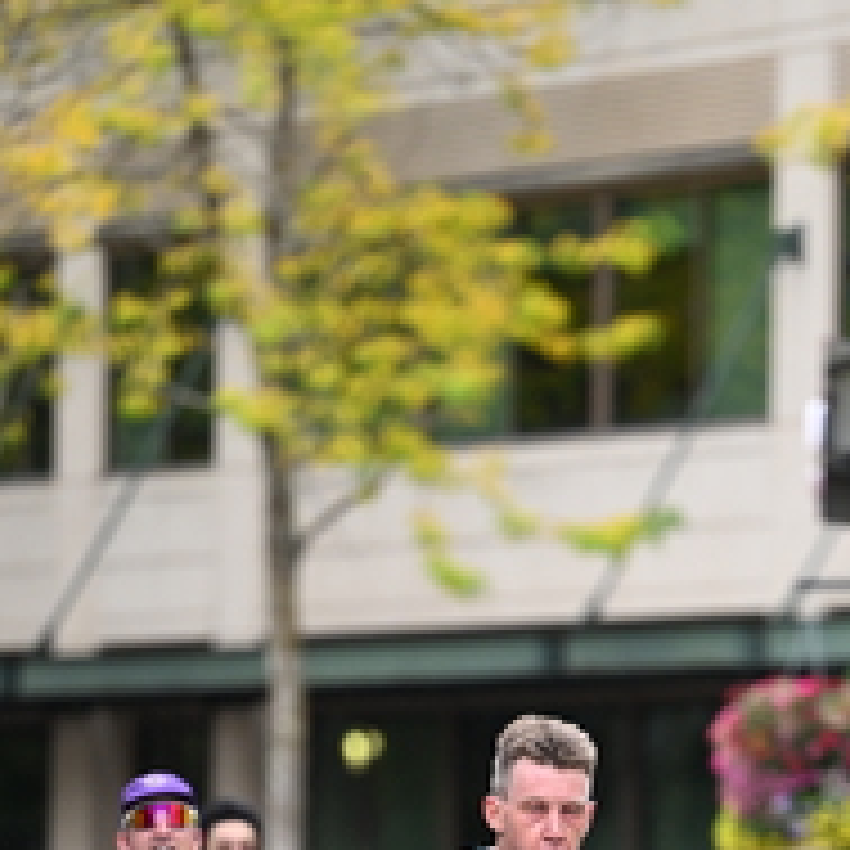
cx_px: 555
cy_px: 1048
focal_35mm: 432
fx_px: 12001
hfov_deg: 4.1
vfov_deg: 4.0
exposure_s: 1/1600
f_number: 2.8
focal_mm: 175
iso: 1000
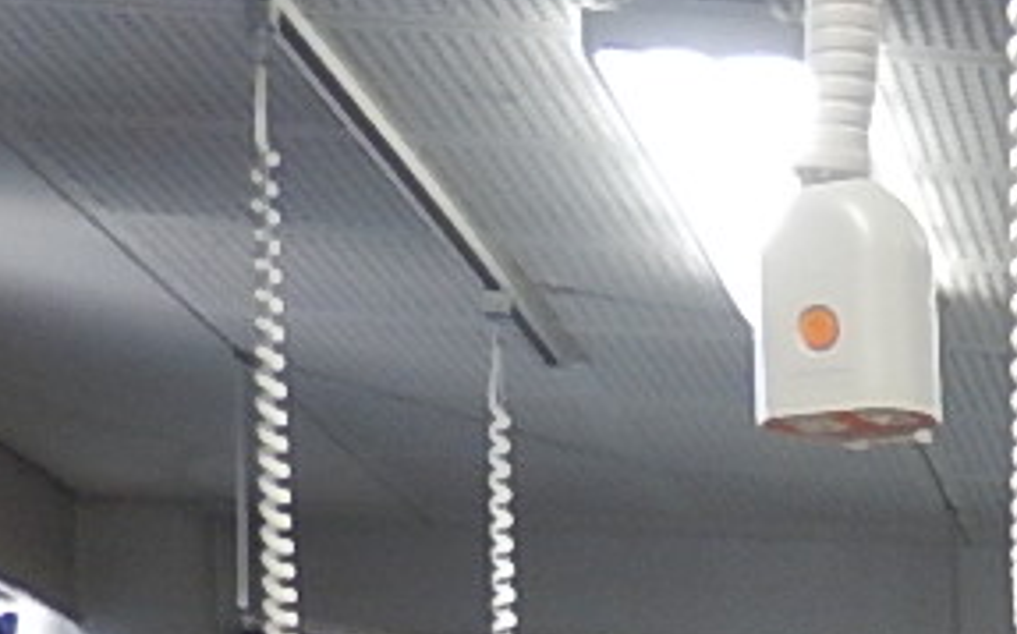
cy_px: 1473
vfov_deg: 8.5
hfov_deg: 12.2
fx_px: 3933
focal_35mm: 142
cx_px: 2342
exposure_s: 1/30
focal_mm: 4.3
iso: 180
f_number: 2.8
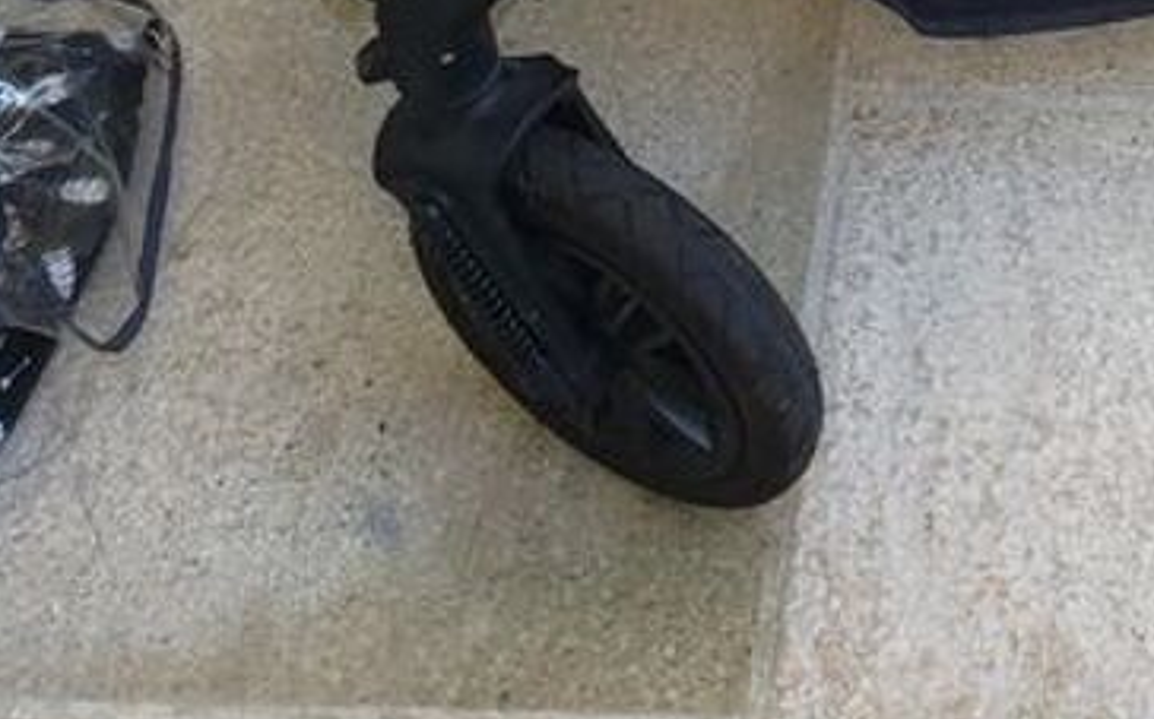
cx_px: 1119
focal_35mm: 101
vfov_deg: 10.5
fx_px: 3175
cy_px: -1164
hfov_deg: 20.0
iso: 50
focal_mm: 4.3
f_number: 2.4
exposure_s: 1/120
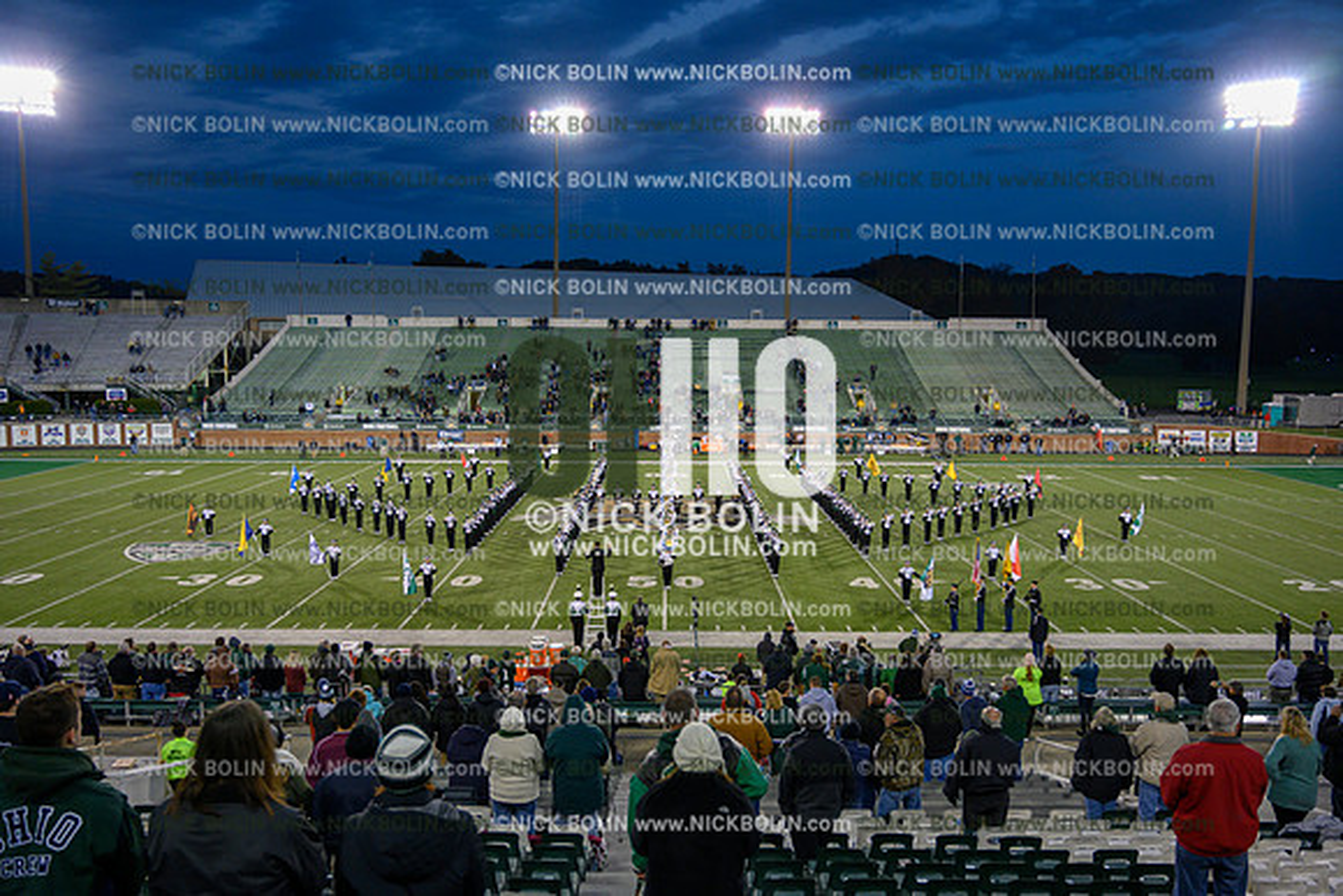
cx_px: 672
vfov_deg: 45.7
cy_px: 448
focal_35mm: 28
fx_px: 1063
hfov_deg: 64.5
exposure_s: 1/320
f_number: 4
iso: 2000
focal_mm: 28.5
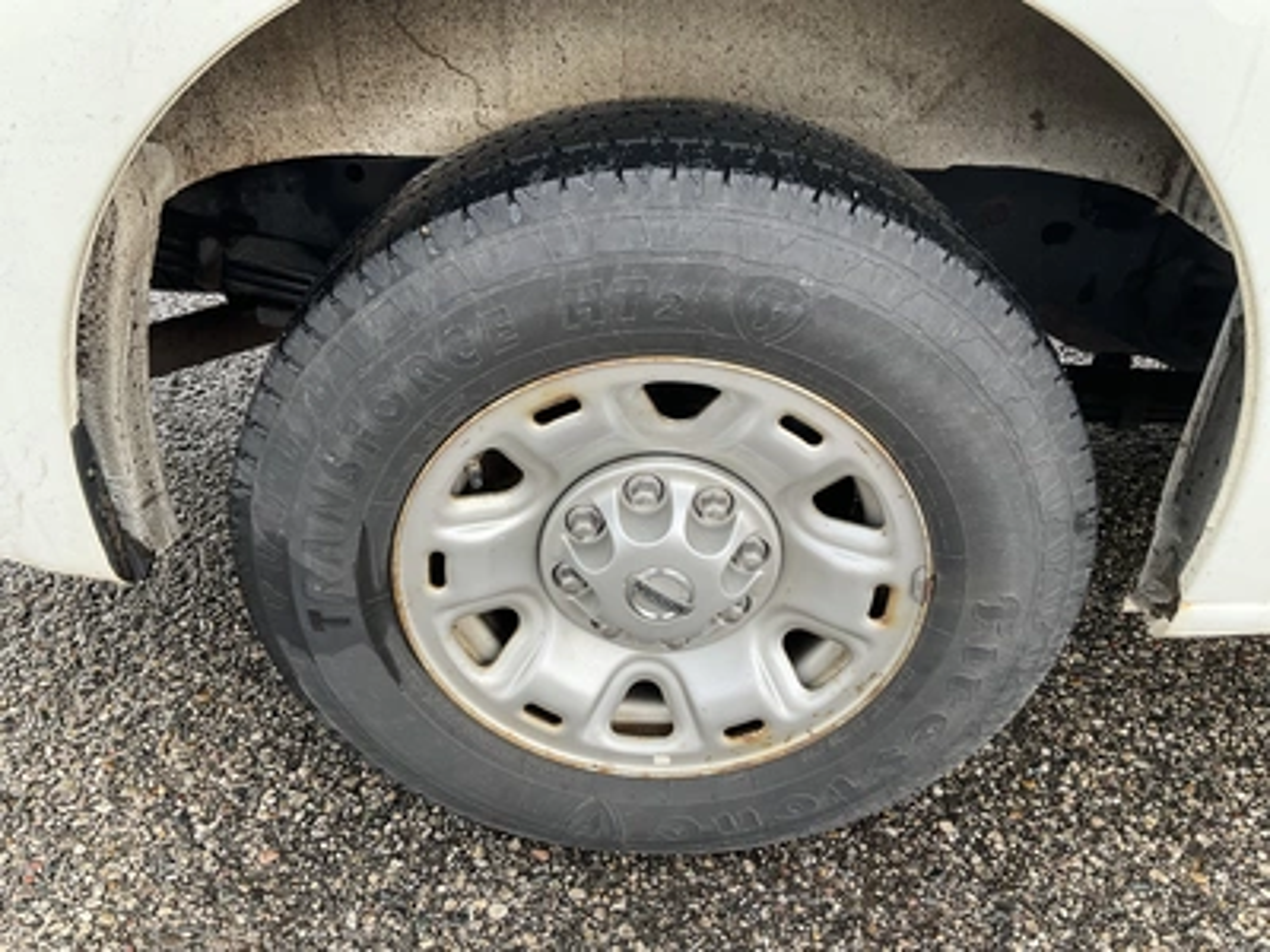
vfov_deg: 48.2
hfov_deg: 61.7
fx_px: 1064
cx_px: 635
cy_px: 476
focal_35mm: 29
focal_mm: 3
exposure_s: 1/122
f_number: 1.8
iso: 32
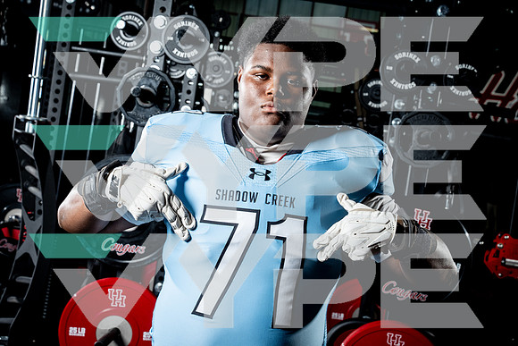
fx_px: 849
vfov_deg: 23.0
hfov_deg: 33.9
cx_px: 259
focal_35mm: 59
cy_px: 173
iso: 640
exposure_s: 1/250
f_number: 9
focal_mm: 59
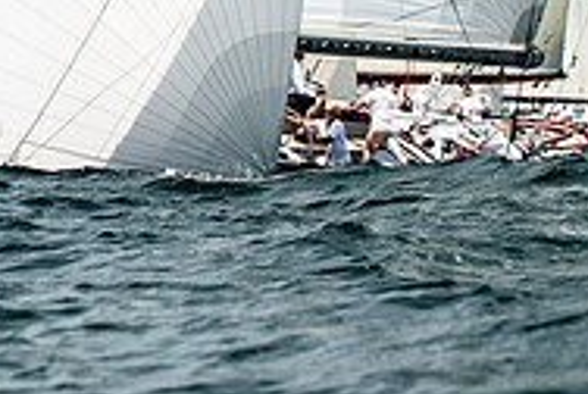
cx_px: 16
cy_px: -184
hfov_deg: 6.1
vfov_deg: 4.1
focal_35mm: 334
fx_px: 5464
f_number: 5
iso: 320
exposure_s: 1/3200
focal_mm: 105
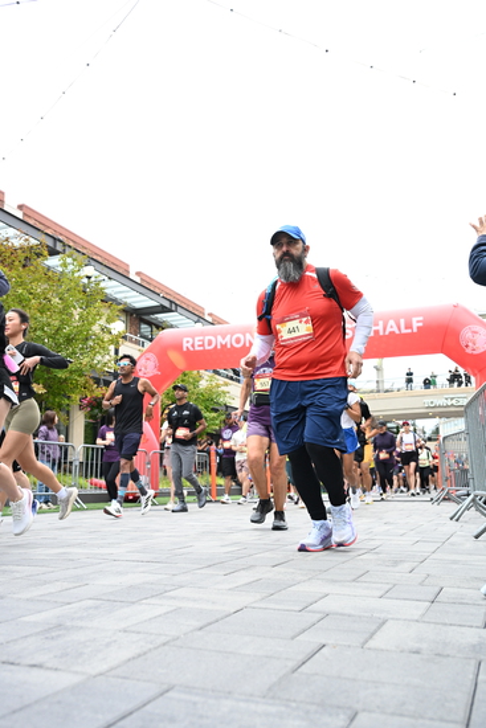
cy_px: 364
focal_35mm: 31
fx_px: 627
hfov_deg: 42.3
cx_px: 243
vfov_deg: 60.3
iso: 2000
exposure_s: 1/640
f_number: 4
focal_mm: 31
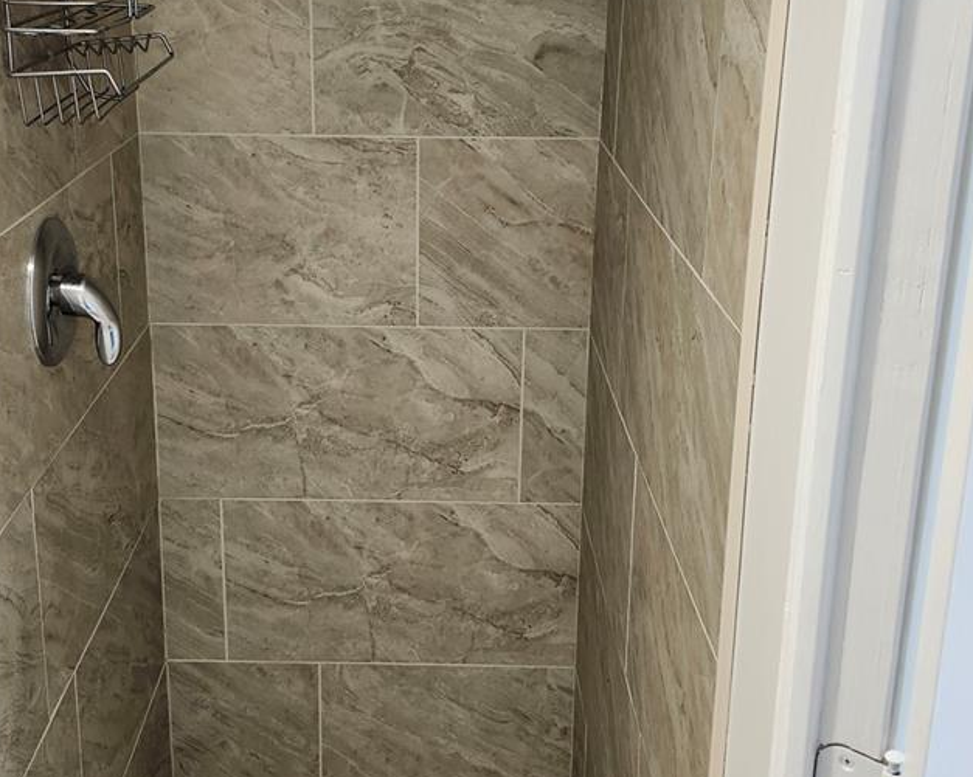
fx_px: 1238
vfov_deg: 34.7
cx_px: 436
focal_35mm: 43
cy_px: 290
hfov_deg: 42.9
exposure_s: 1/120
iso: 200
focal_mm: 5.54
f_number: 1.8
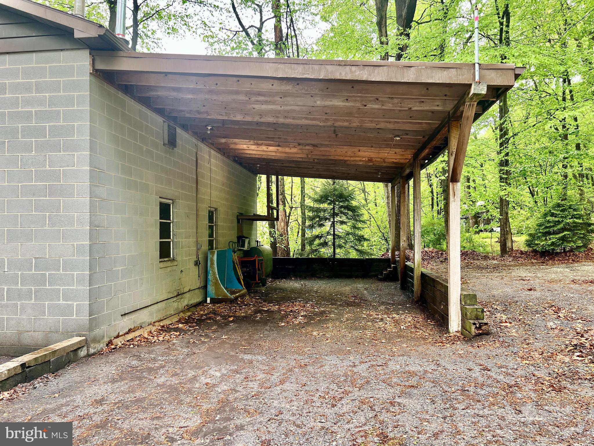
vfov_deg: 53.1
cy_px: 223
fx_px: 446
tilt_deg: +1.1
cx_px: 297
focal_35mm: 26
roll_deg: +0.5
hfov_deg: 67.3
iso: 100
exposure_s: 1/121
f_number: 1.5
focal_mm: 5.7
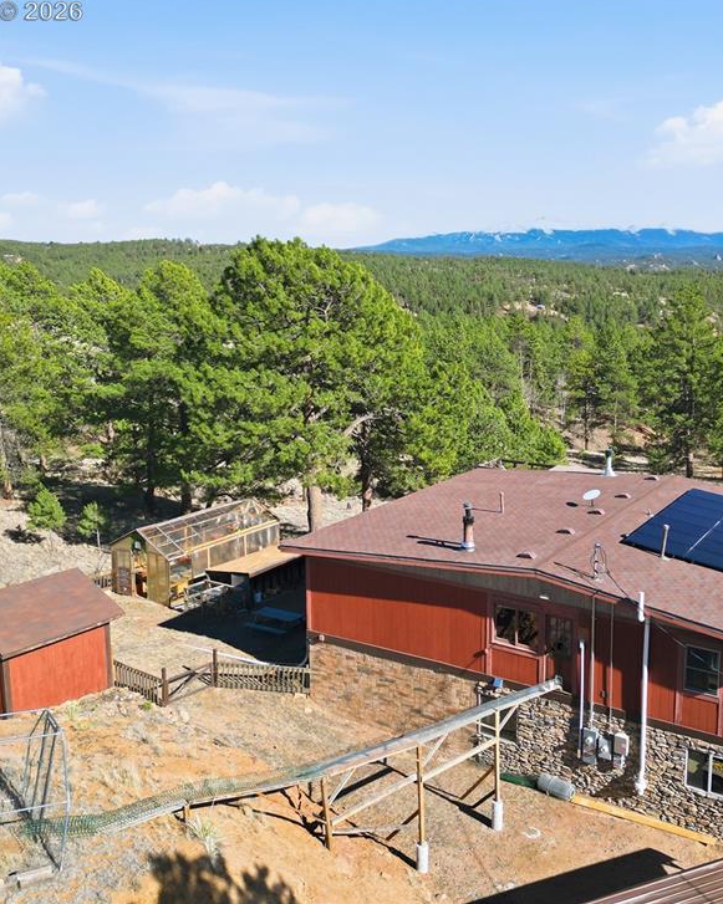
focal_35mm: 33
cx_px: 475
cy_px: 428
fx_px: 883
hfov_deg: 44.0
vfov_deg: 54.2
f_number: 1.7
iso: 140
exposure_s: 1/2500
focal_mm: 6.7
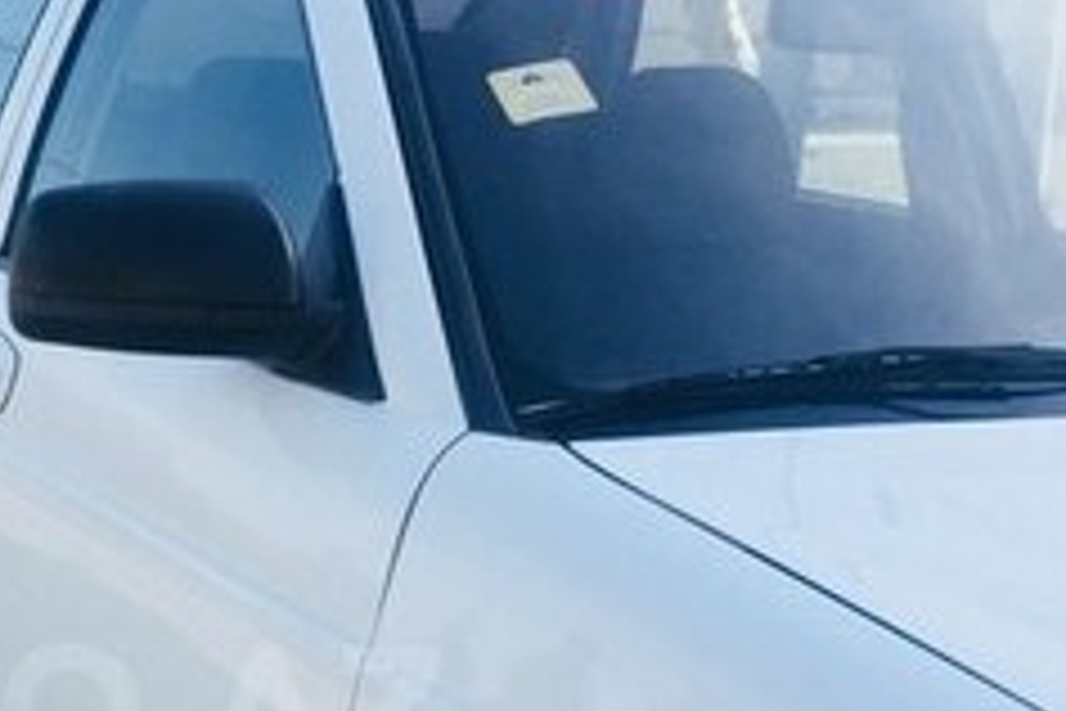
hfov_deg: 23.1
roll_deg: -1.9
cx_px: -18
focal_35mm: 84
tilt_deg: -17.2
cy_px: 713
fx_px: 2487
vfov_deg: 15.9
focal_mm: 4.15
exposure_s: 1/706
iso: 32
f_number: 2.2
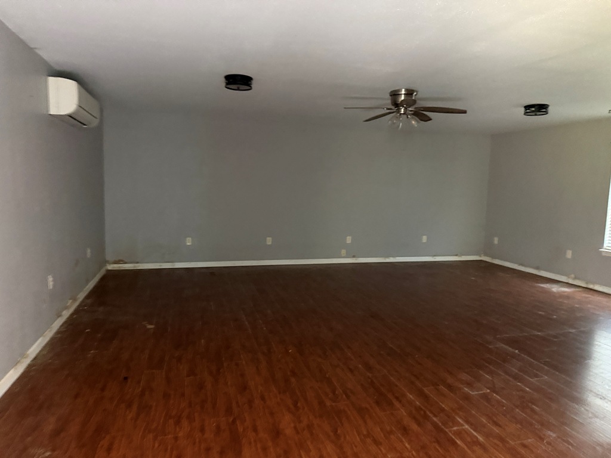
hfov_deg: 71.6
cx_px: 306
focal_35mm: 24
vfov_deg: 56.8
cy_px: 229
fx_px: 424
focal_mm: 6.76
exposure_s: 1/33
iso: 1000
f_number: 1.78
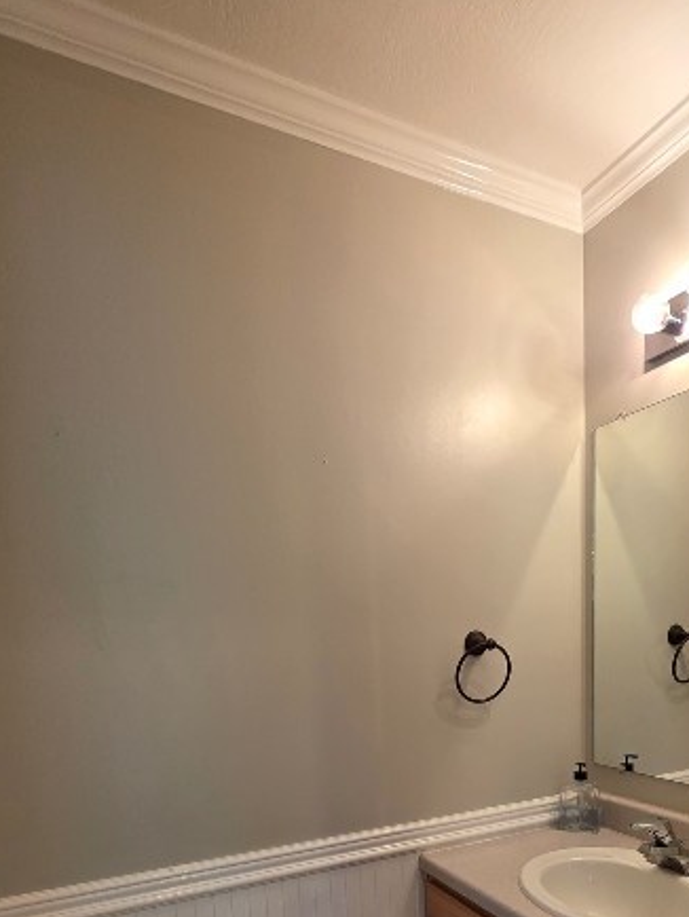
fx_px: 610
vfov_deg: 67.7
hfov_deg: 58.4
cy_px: 718
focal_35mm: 23
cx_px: 414
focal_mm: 2.2
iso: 250
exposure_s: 1/120
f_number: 1.9
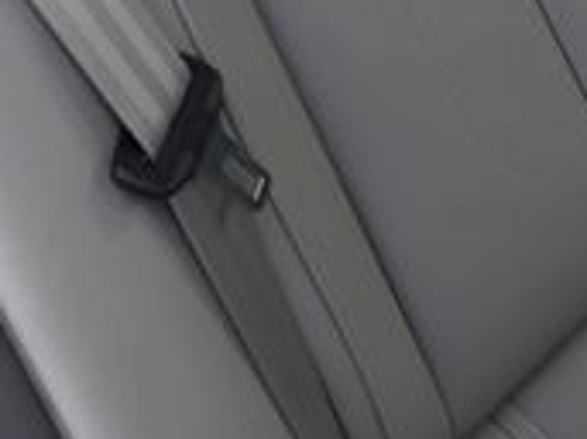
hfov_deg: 19.3
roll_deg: +0.5
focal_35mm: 90
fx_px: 1525
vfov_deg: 15.2
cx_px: 851
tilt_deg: -26.5
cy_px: -206
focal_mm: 6.76
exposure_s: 1/459
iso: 80
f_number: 1.78
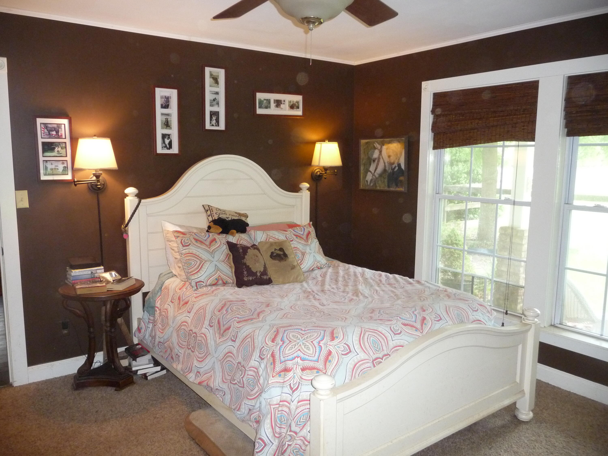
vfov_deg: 49.7
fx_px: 492
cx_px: 304
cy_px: 228
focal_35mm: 28
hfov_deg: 63.4
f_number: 3.3
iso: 400
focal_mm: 4.7
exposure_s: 1/30
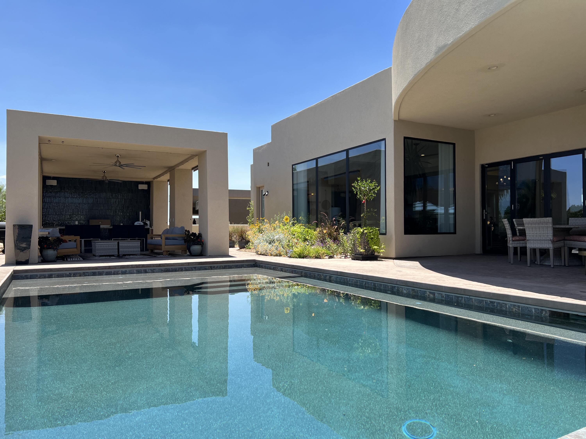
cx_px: 293
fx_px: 440
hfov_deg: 67.3
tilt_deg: +1.2
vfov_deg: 53.1
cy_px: 220
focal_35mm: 26
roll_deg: -0.1
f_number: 1.5
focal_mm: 5.7
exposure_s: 1/2915
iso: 50
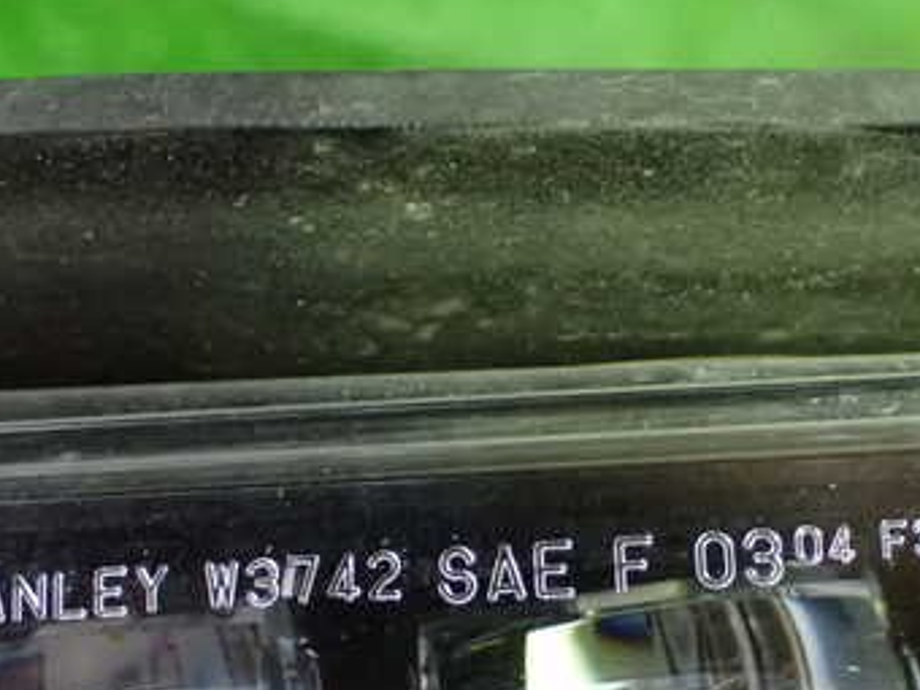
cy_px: 509
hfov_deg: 23.3
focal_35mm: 83
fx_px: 2206
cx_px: 676
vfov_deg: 17.7
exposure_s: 1/40
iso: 1600
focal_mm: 8.4
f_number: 3.1
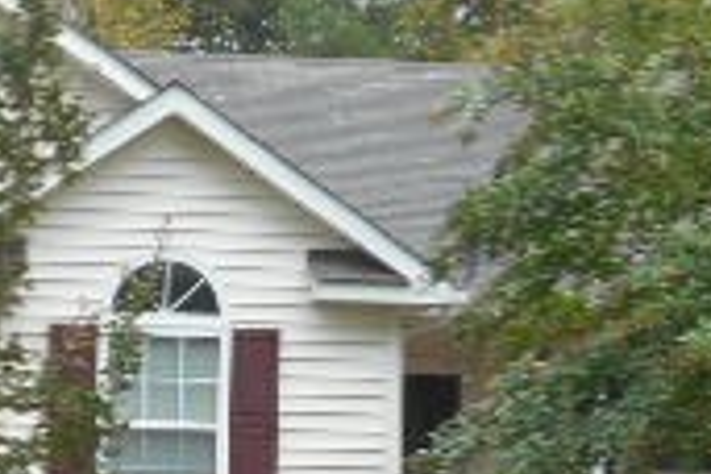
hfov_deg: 12.3
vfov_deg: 8.2
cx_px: 229
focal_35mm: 167
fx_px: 3298
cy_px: 391
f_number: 4.2
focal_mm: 7.7
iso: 80
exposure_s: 1/80
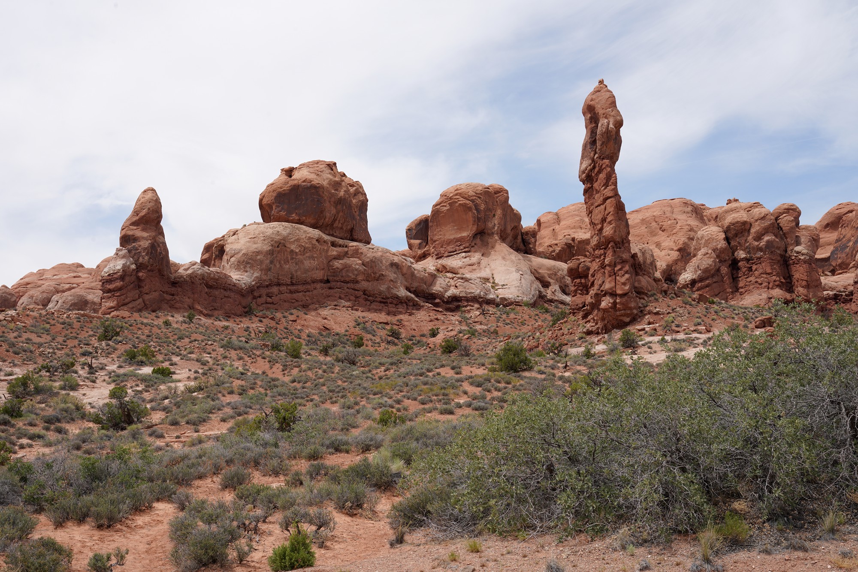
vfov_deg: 24.6
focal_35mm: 55
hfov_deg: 36.2
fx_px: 1311
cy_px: 286
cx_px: 429
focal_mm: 55
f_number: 16
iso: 100
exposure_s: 1/100
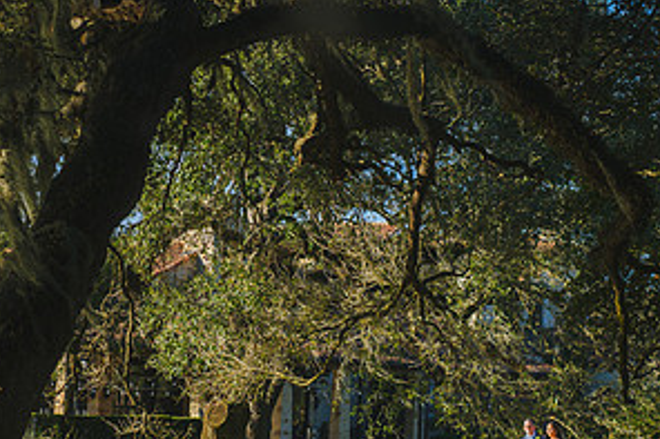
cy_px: 372
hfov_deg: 15.0
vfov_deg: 10.0
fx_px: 2510
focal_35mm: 137
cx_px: 343
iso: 100
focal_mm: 70
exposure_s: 1/800
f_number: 3.5
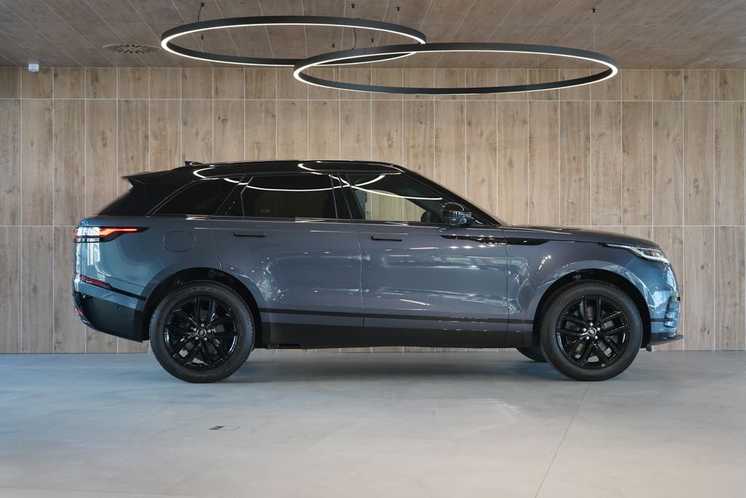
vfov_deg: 23.4
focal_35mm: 58
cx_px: 373
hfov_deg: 34.5
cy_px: 249
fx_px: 1202
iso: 3200
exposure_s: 1/160
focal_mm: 58
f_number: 5
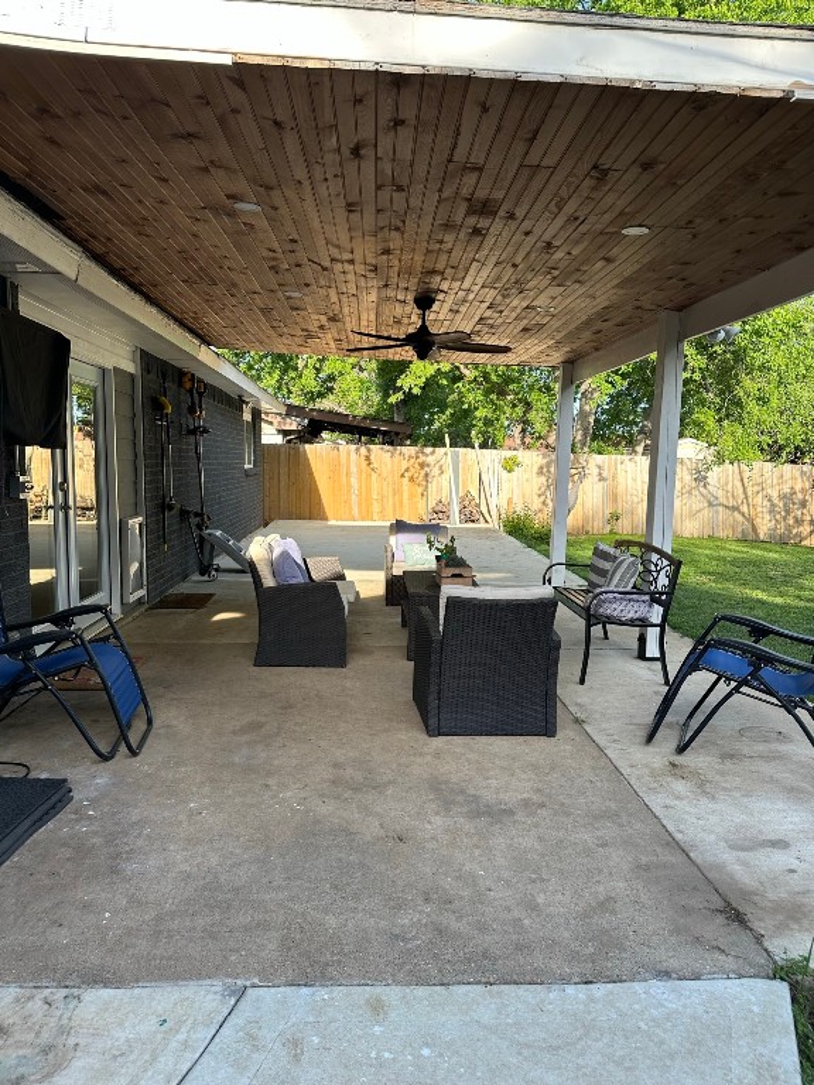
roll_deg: -0.2
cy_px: 542
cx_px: 407
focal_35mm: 24
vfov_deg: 71.6
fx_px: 752
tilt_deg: -5.8
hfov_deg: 56.8
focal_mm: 6.86
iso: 80
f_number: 1.78
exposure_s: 1/546
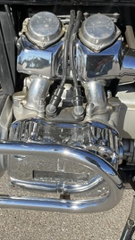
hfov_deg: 25.3
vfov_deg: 43.7
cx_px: 53
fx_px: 300
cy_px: 119
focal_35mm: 47
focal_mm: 3
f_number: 1.8
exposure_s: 1/1144
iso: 25
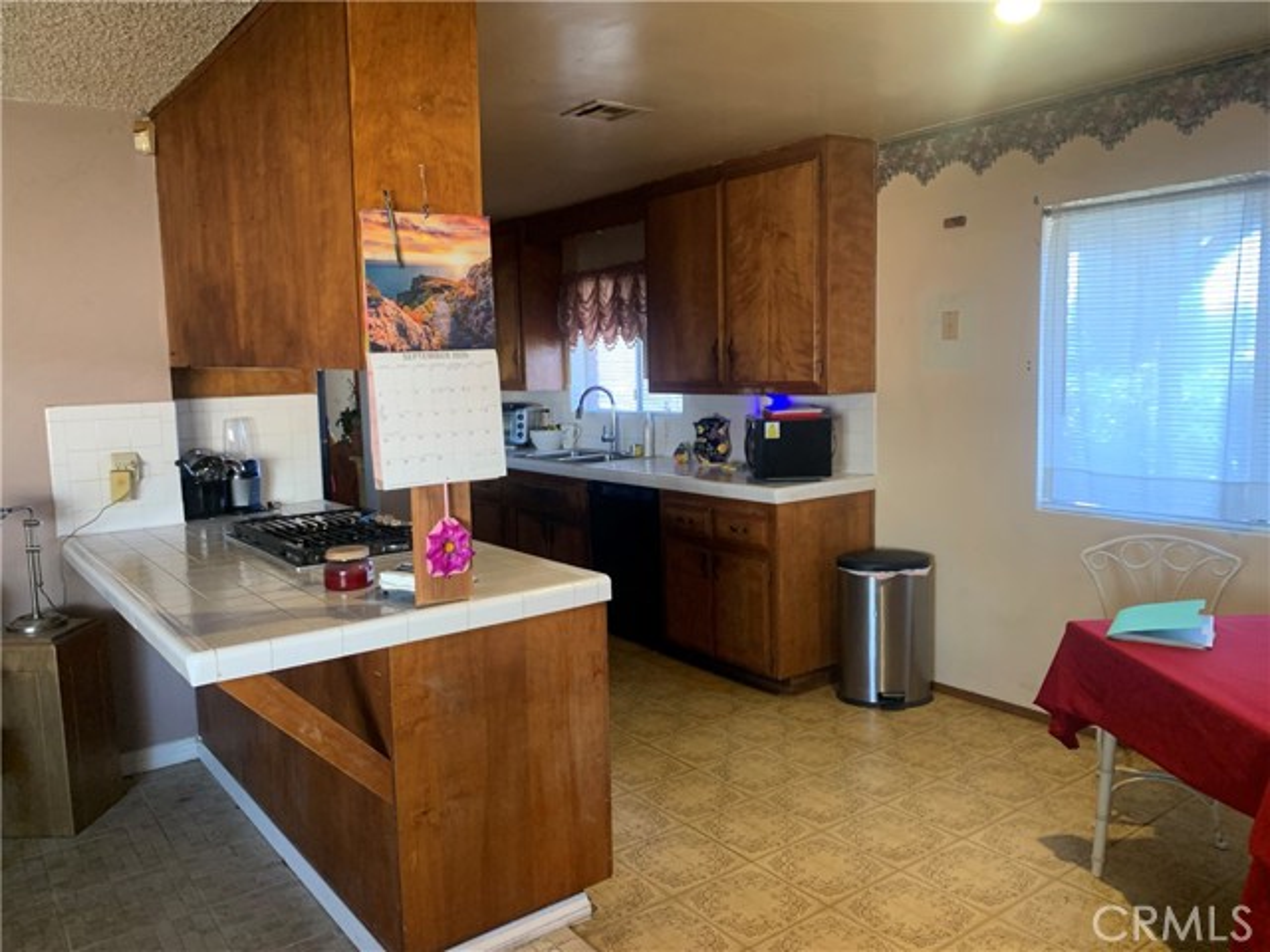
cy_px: 476
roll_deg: +0.8
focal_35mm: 26
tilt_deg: -5.9
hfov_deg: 67.3
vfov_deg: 53.1
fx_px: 954
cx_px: 635
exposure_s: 1/60
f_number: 1.8
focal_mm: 4.25
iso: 250
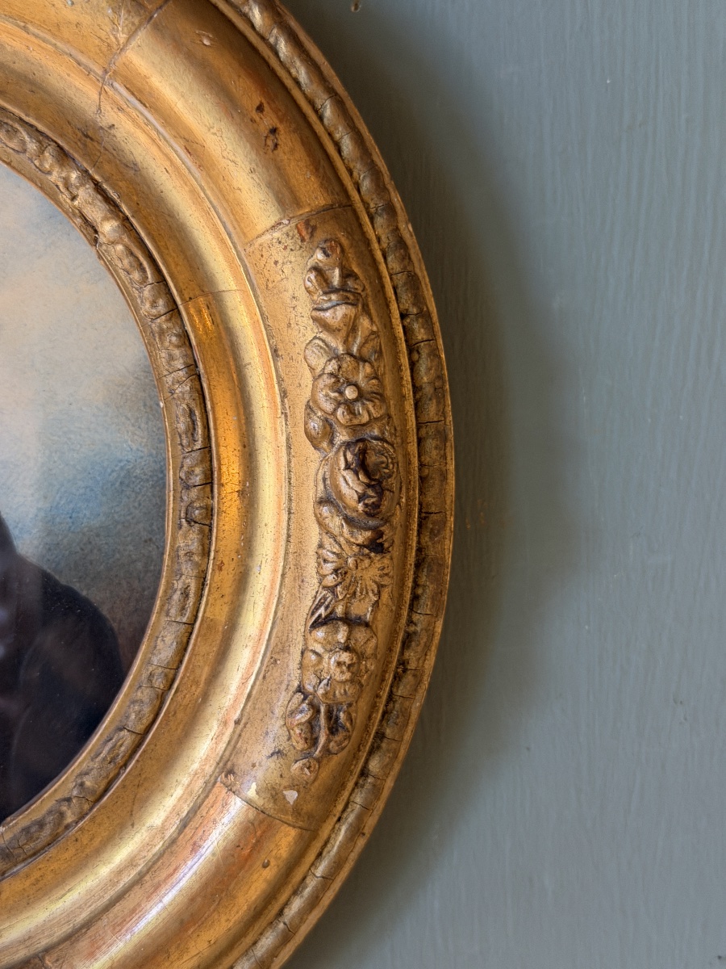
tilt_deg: +0.0
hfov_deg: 30.3
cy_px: 484
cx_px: 363
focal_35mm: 48
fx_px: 1342
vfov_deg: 39.7
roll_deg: +0.0
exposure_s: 1/50
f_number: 1.78
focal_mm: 6.76
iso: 250
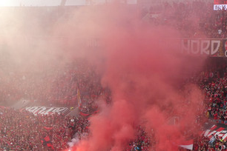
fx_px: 782
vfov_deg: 11.0
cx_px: 88
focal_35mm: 124
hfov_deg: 16.5
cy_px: 124
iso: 160
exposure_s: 1/80
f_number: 4.2
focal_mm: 10.3
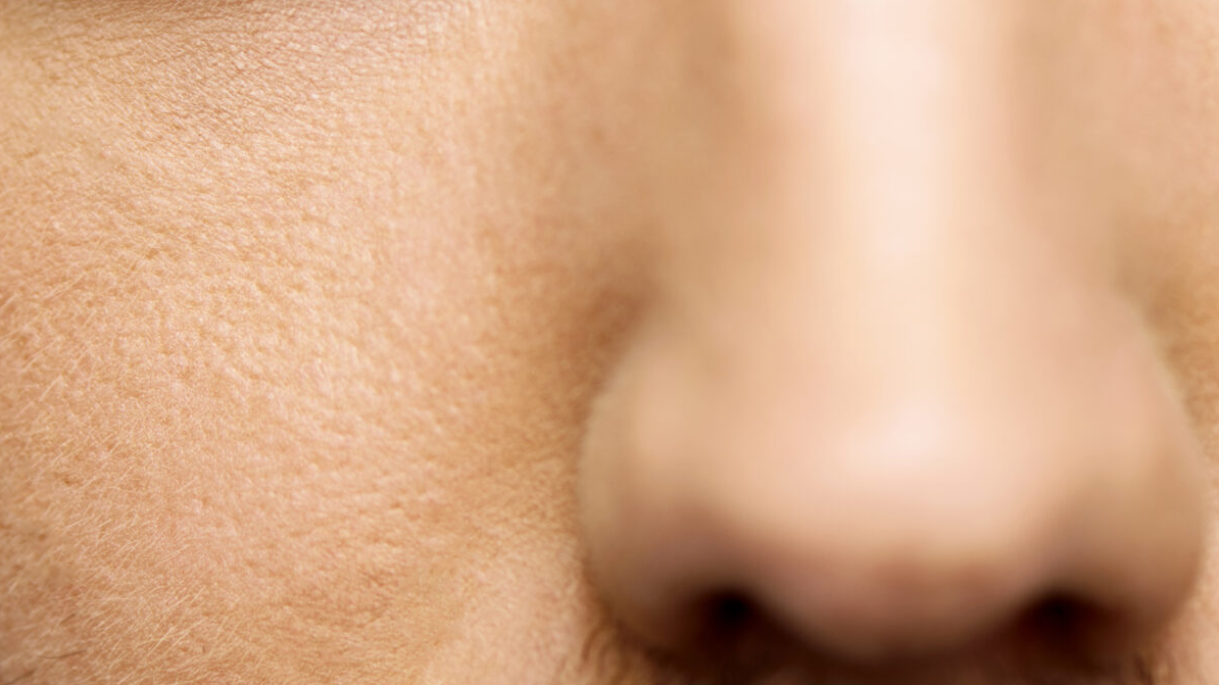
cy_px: -45
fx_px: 7627
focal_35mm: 236
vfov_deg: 5.1
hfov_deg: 9.1
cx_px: 781
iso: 100
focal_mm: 105
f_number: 3.5
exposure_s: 1/160
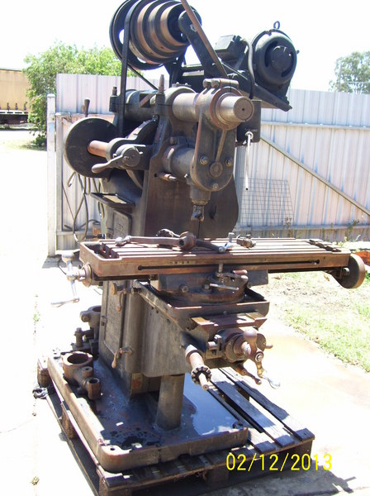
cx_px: 185
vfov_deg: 50.2
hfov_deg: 38.6
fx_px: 529
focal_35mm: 37
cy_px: 248
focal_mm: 6
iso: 80
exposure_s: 1/250
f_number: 2.7
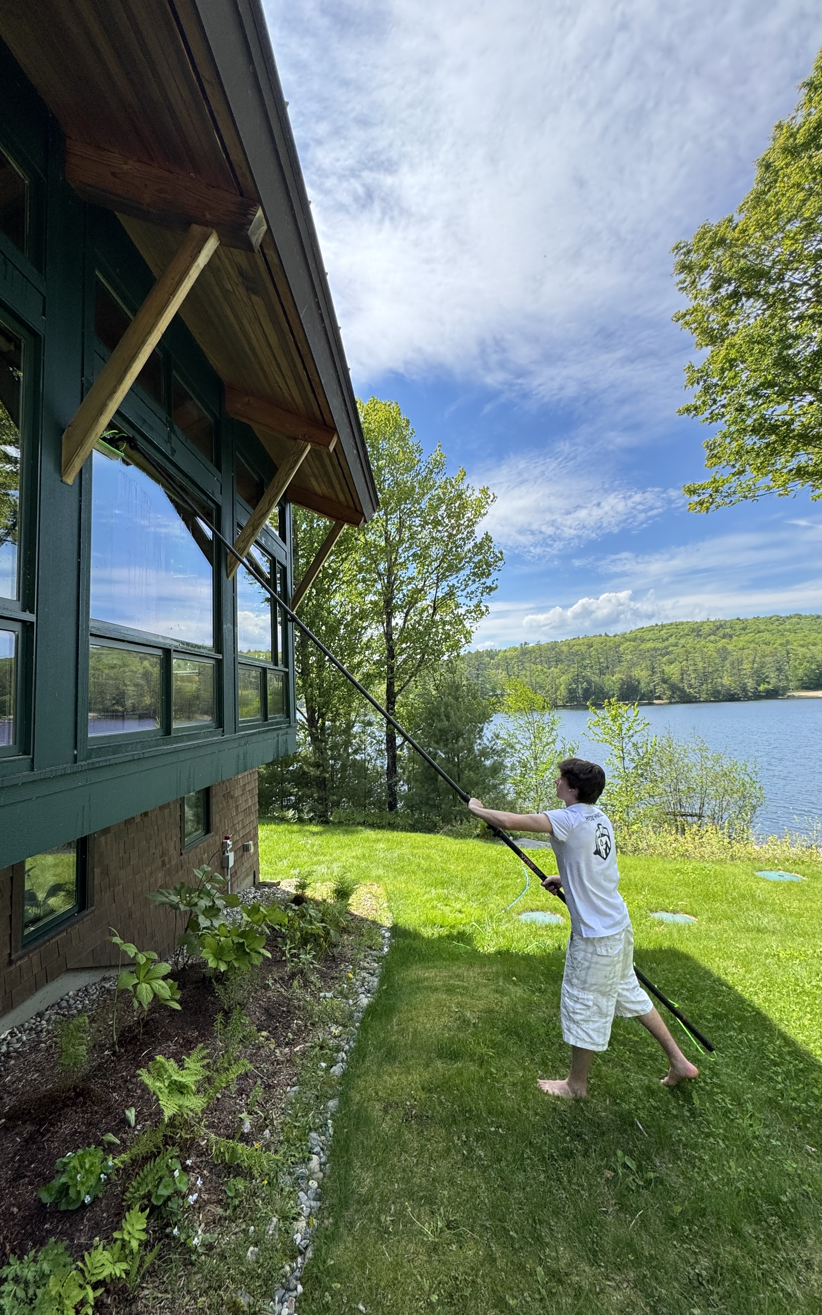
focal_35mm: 15
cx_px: 382
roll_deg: +2.1
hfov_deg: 74.7
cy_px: 655
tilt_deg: +5.5
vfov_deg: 101.5
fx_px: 538
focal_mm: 2.22
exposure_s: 1/956
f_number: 2.2
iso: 40
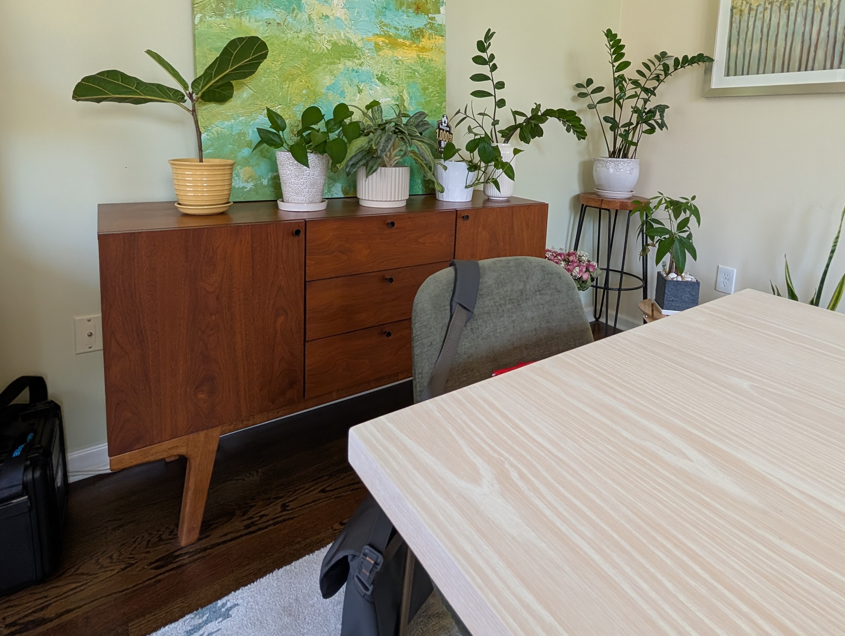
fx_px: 440
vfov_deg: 69.0
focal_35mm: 18
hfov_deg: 87.2
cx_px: 477
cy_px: 195
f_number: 1.7
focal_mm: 2.02
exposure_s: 1/62.4
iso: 243
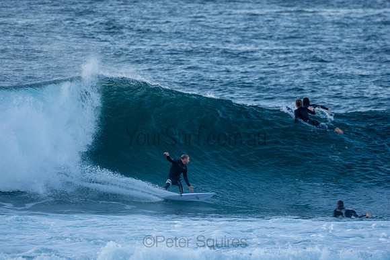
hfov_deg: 2.7
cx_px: 195
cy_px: 130
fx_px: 8127
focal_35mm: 750
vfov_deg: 1.8
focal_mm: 500
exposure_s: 1/400
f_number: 5.6
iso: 500
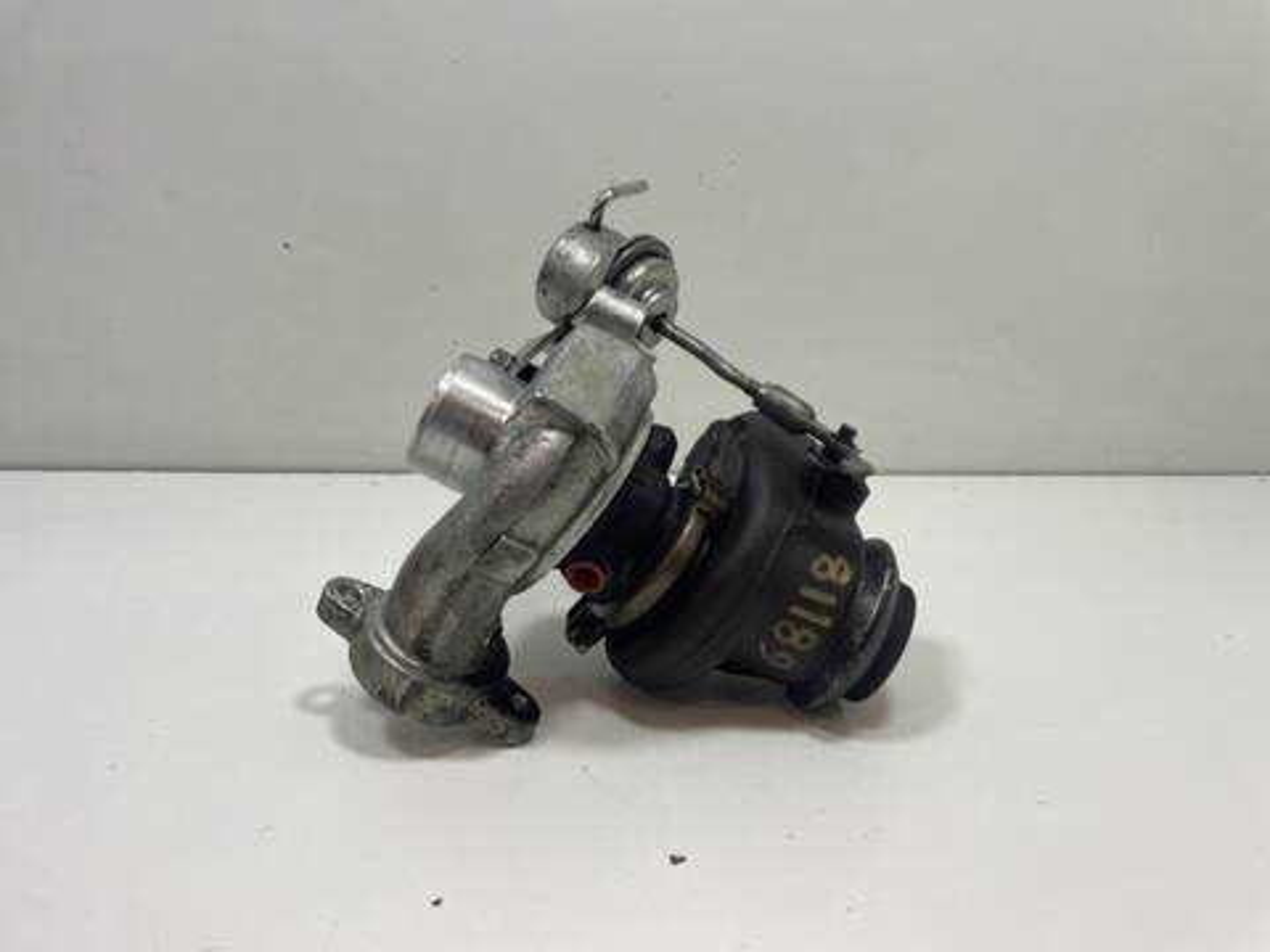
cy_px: 476
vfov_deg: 53.1
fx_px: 954
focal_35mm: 26
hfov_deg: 67.3
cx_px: 635
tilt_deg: -16.6
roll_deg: -1.3
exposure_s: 1/100
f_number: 1.6
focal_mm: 4.2
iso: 64
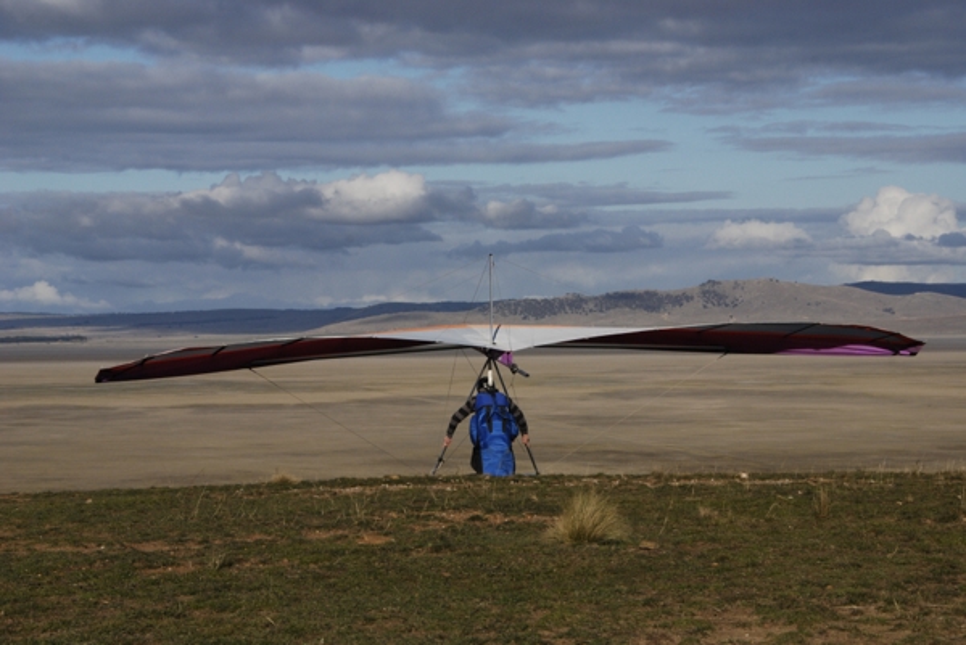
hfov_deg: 19.4
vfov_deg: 13.1
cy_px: 322
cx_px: 483
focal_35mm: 105
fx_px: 2819
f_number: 16
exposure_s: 1/640
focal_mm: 70
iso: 400
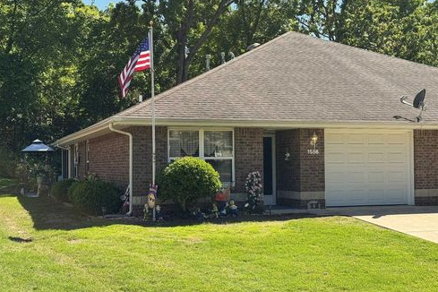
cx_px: 220
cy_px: 156
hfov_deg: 38.9
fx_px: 620
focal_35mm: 51
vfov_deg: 26.5
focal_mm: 6.76
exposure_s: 1/1637
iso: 64
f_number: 1.78
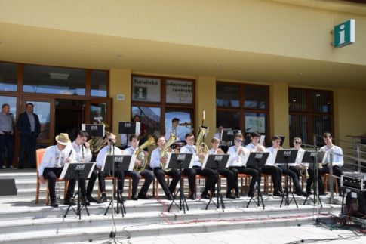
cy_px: 122
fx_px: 381
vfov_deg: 35.5
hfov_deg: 51.3
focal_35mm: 38
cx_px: 183
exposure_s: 1/320
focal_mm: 25
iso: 200
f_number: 9
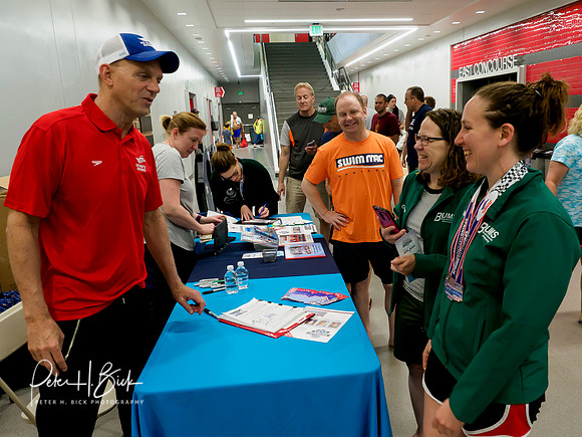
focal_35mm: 28
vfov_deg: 49.9
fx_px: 469
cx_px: 337
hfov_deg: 63.3
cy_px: 230
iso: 2500
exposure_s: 1/125
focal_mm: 12
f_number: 4
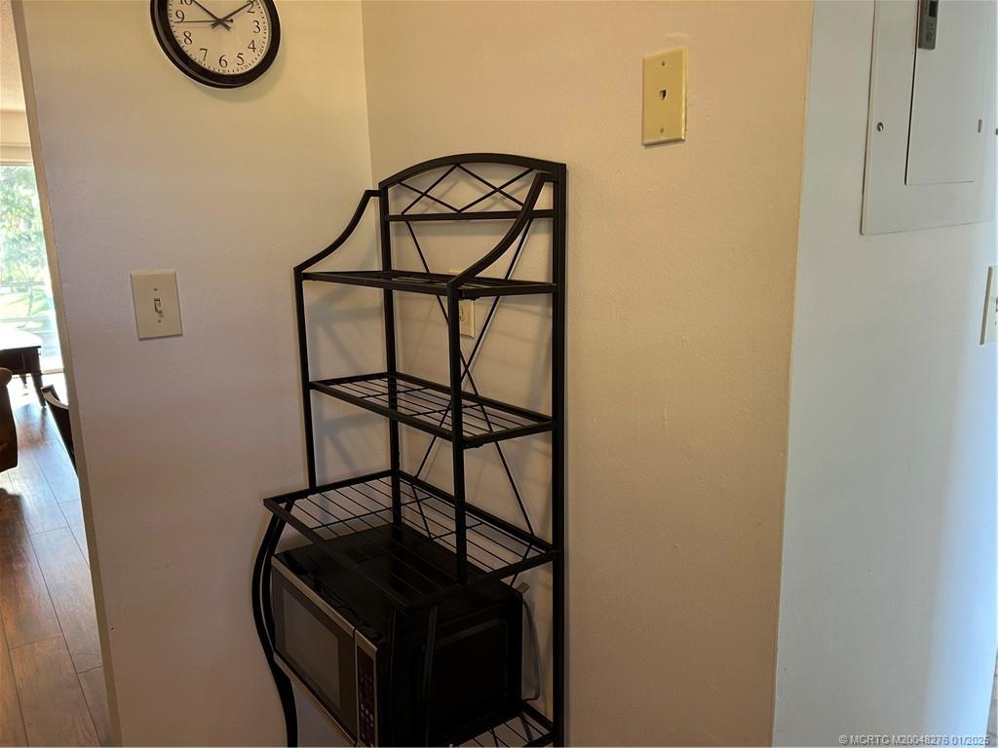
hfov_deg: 67.3
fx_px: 750
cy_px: 374
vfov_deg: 53.1
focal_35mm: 26
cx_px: 499
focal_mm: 5.7
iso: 125
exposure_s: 1/60
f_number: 1.5
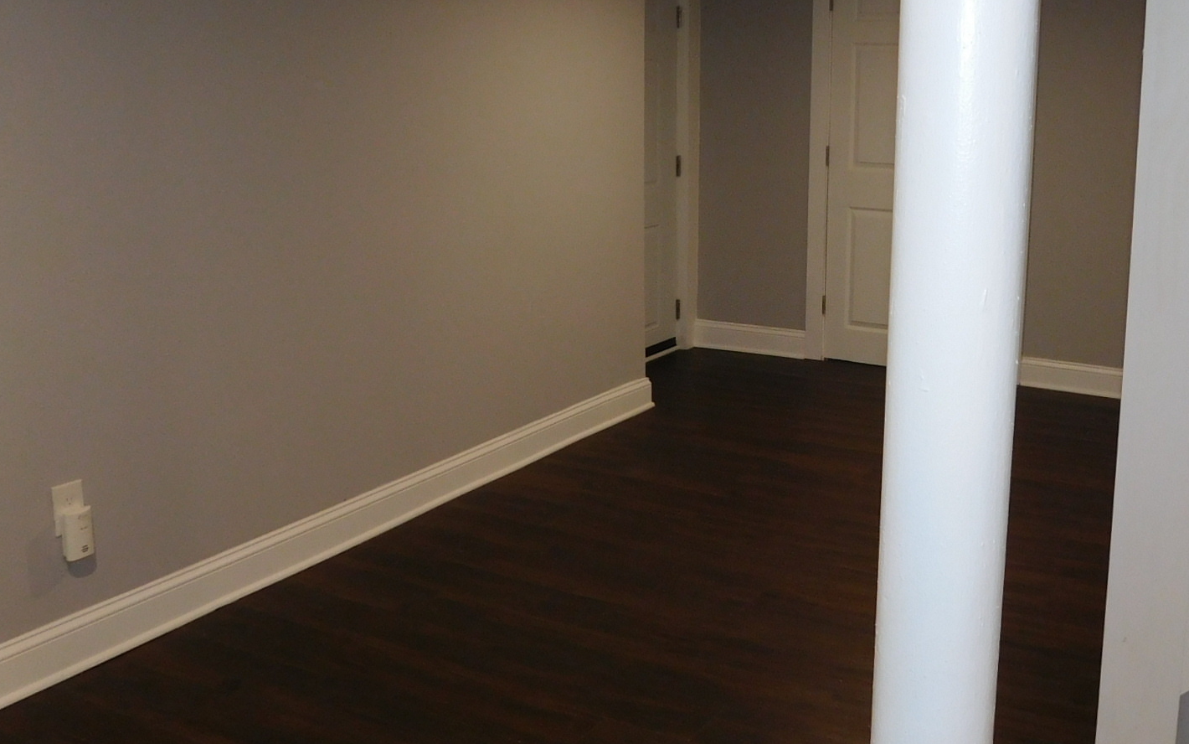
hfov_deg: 49.8
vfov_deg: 32.7
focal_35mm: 39
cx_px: 758
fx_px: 1264
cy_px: 307
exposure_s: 1/30
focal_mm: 4
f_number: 3
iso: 200
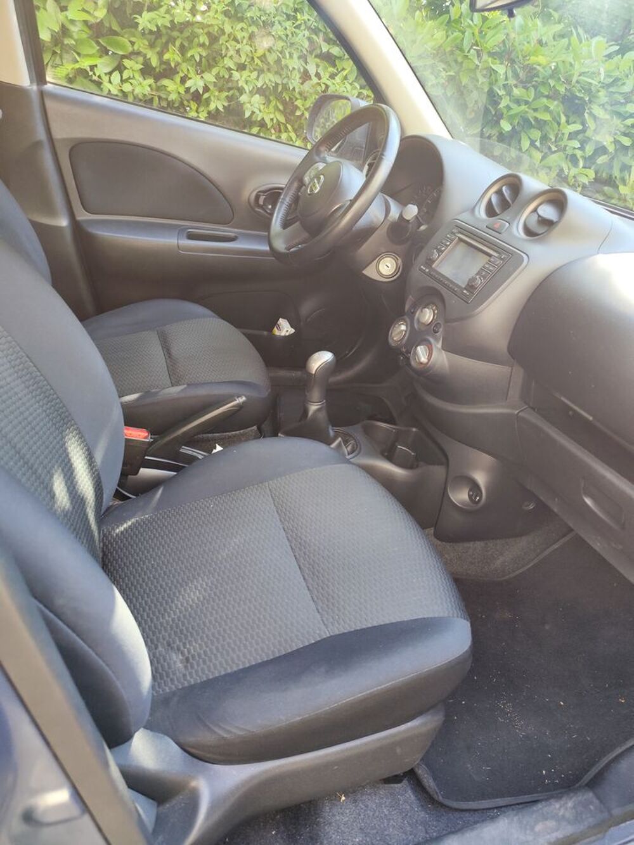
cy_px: 422
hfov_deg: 58.9
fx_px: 562
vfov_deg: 73.9
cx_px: 317
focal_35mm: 23
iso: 160
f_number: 1.65
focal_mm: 6.19
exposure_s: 1/100
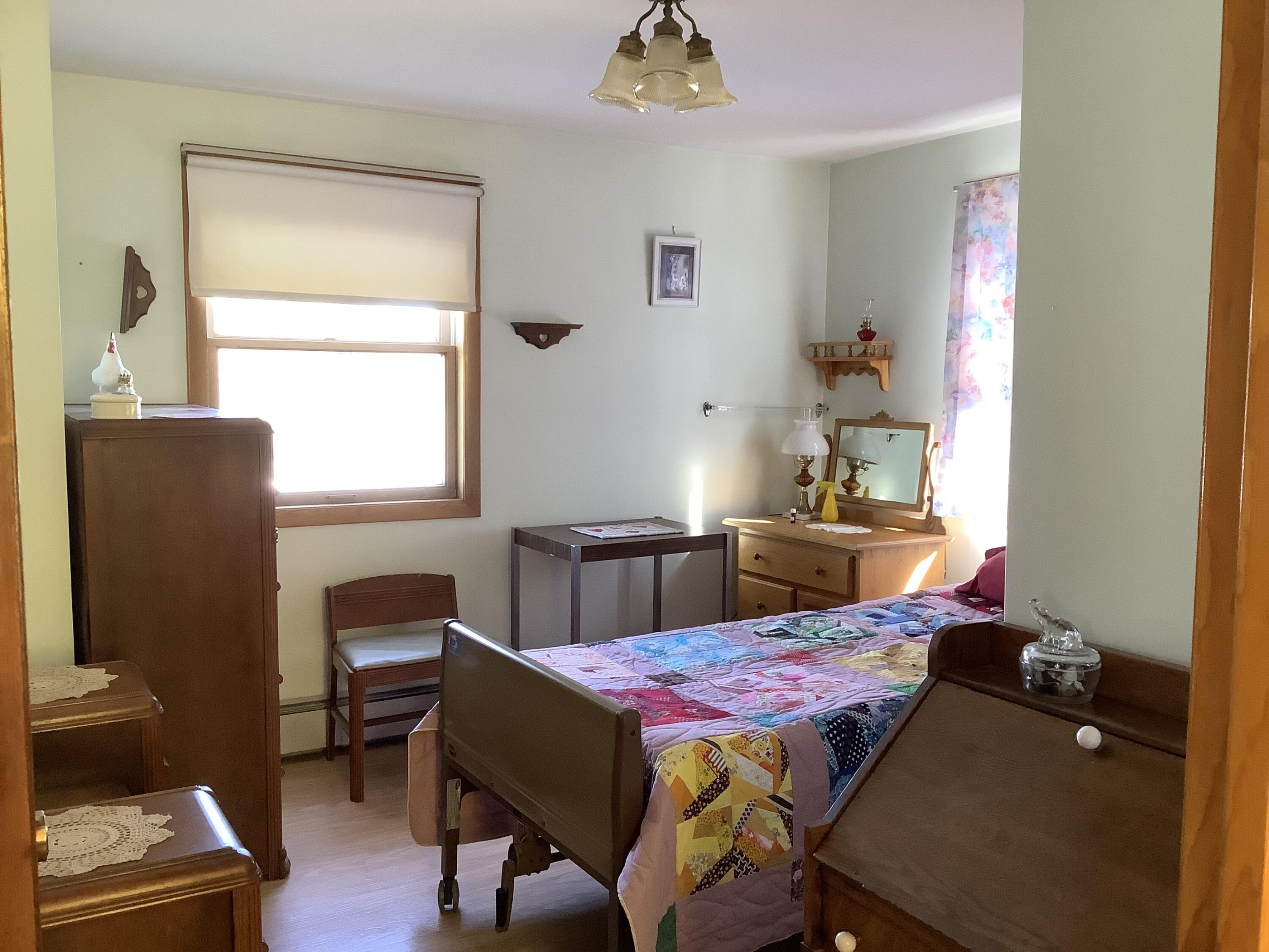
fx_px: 1136
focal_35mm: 31
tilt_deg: -5.9
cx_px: 634
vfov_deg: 45.4
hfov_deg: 58.4
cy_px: 476
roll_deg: -1.5
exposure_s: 1/60
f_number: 2.4
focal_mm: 3.3
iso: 160
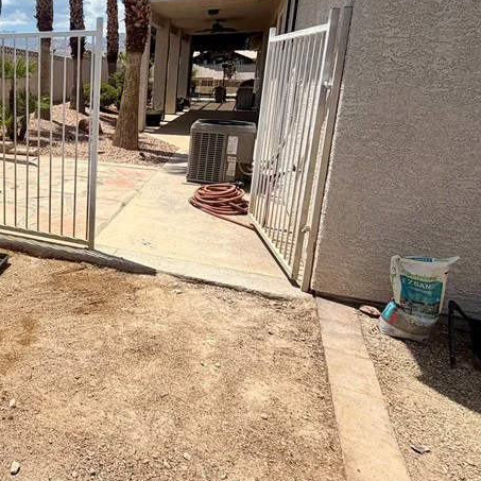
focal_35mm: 28
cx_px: 32
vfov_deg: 56.4
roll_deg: -0.9
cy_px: 172
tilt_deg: -12.5
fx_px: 440
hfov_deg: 49.7
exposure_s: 1/1339
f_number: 2.2
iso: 20
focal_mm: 2.22
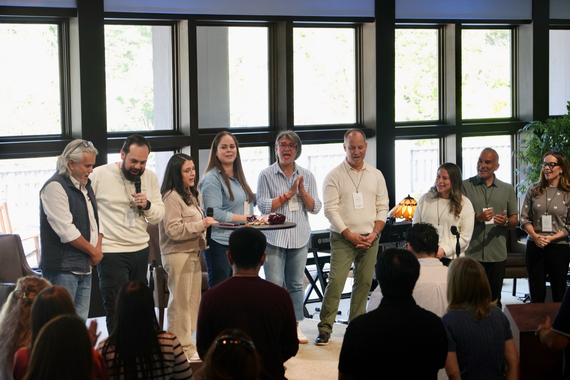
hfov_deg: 19.8
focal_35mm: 103
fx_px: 1630
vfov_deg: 13.3
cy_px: 190
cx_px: 285
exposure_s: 1/60
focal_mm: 103
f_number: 5.6
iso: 1000
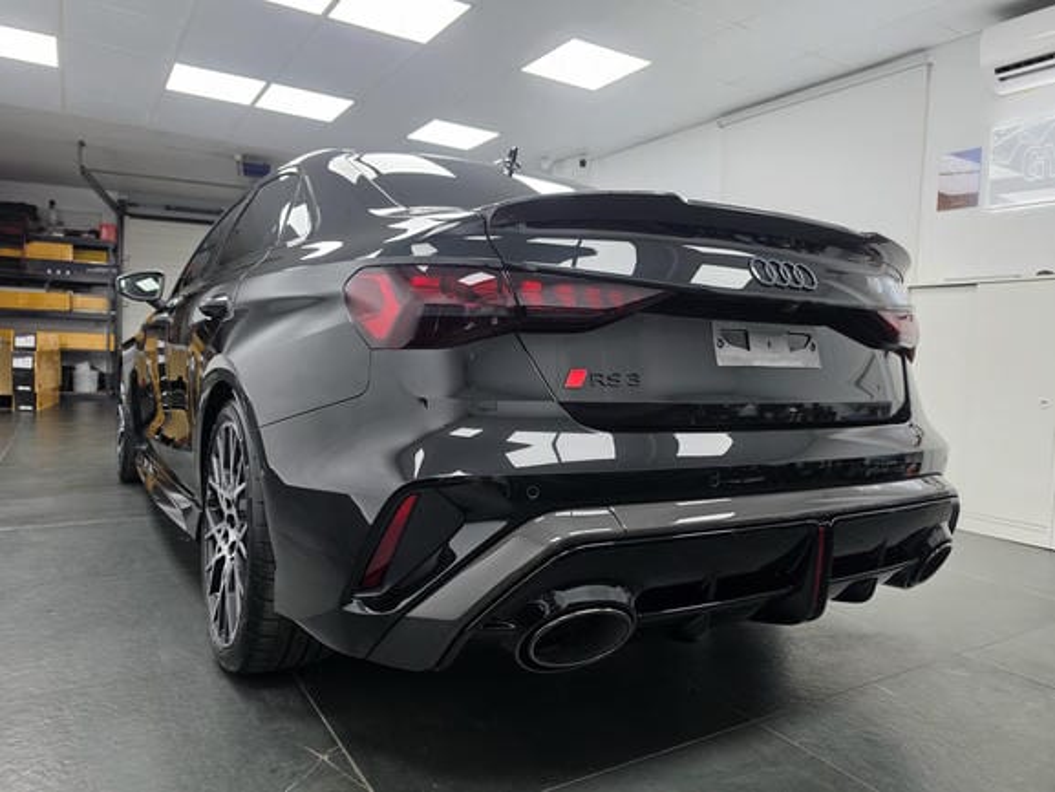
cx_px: 528
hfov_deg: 73.9
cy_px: 396
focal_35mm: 23
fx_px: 701
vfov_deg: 58.9
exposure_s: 1/180
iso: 80
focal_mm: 6.5
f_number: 1.4
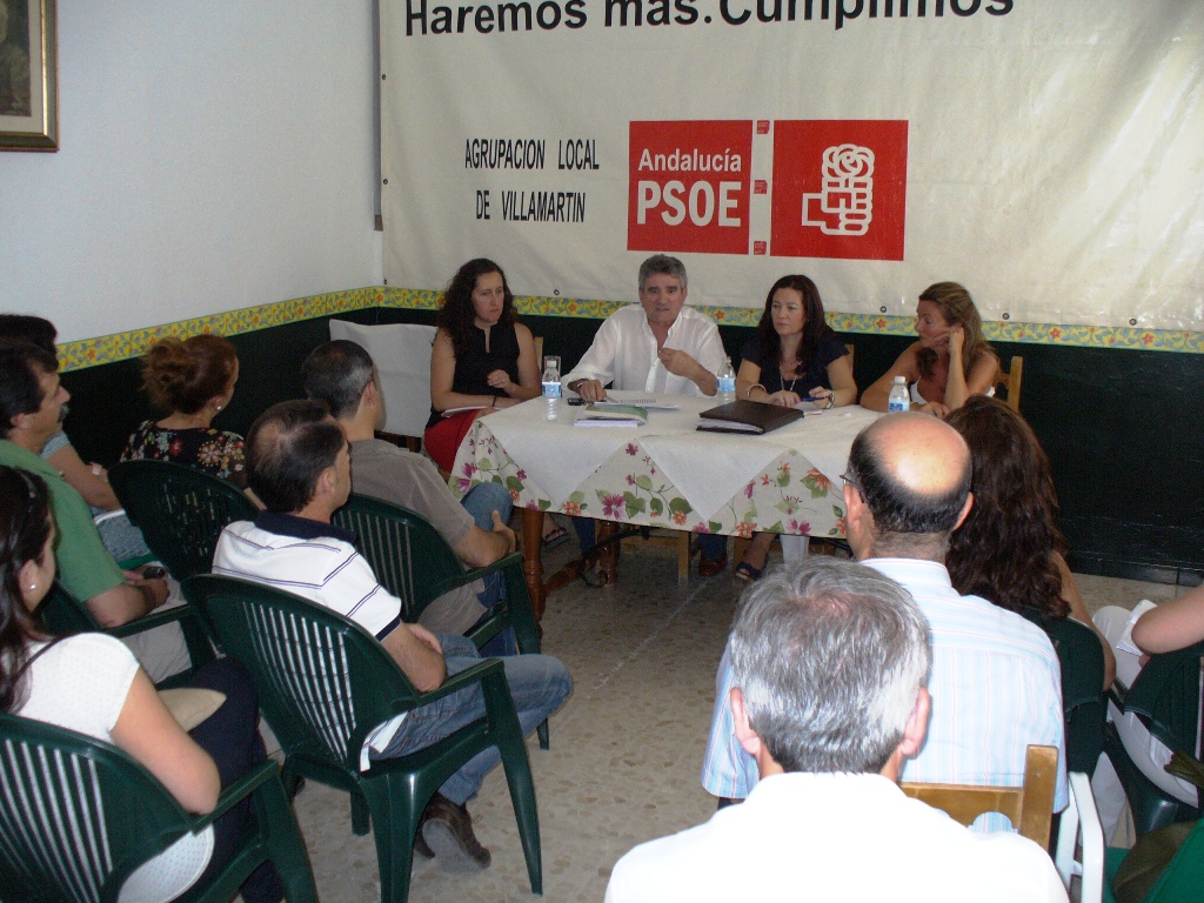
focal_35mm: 37
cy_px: 452
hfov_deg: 50.1
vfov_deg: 38.7
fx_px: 1287
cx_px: 602
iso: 200
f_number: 2.8
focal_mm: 6.1
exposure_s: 1/60
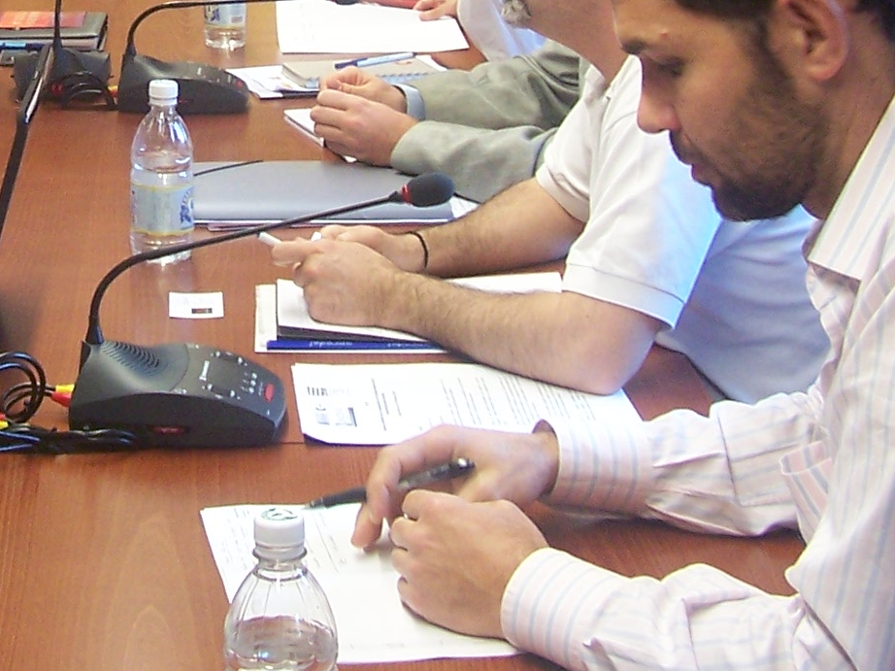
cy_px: -87
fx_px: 2456
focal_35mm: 95
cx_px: 107
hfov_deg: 20.3
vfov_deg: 15.1
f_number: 2.8
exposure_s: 1/30
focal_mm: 6.3
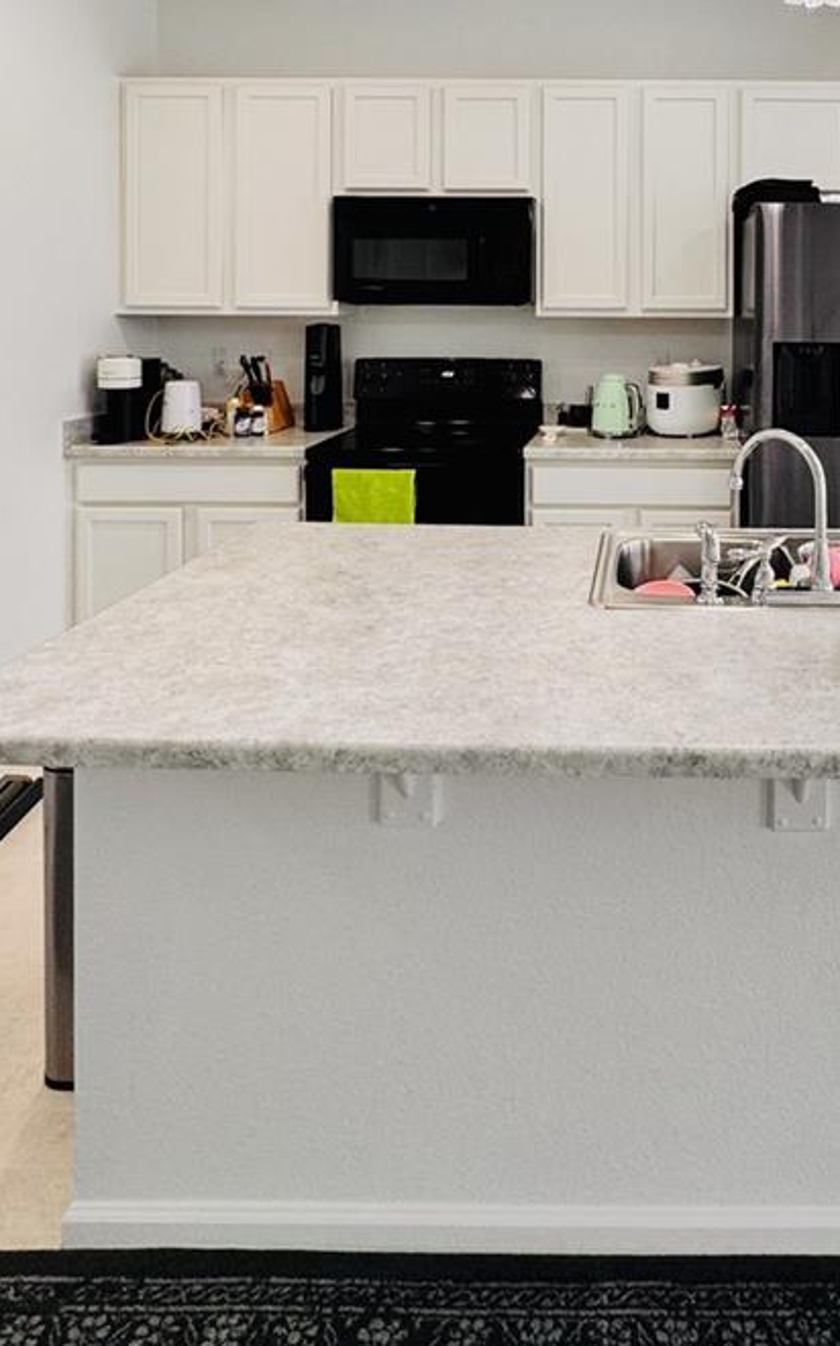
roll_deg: +0.0
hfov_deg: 44.1
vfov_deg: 63.7
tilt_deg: -0.6
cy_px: 310
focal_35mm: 27
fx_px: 990
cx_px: 652
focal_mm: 2.22
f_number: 2.2
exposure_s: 1/120
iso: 160
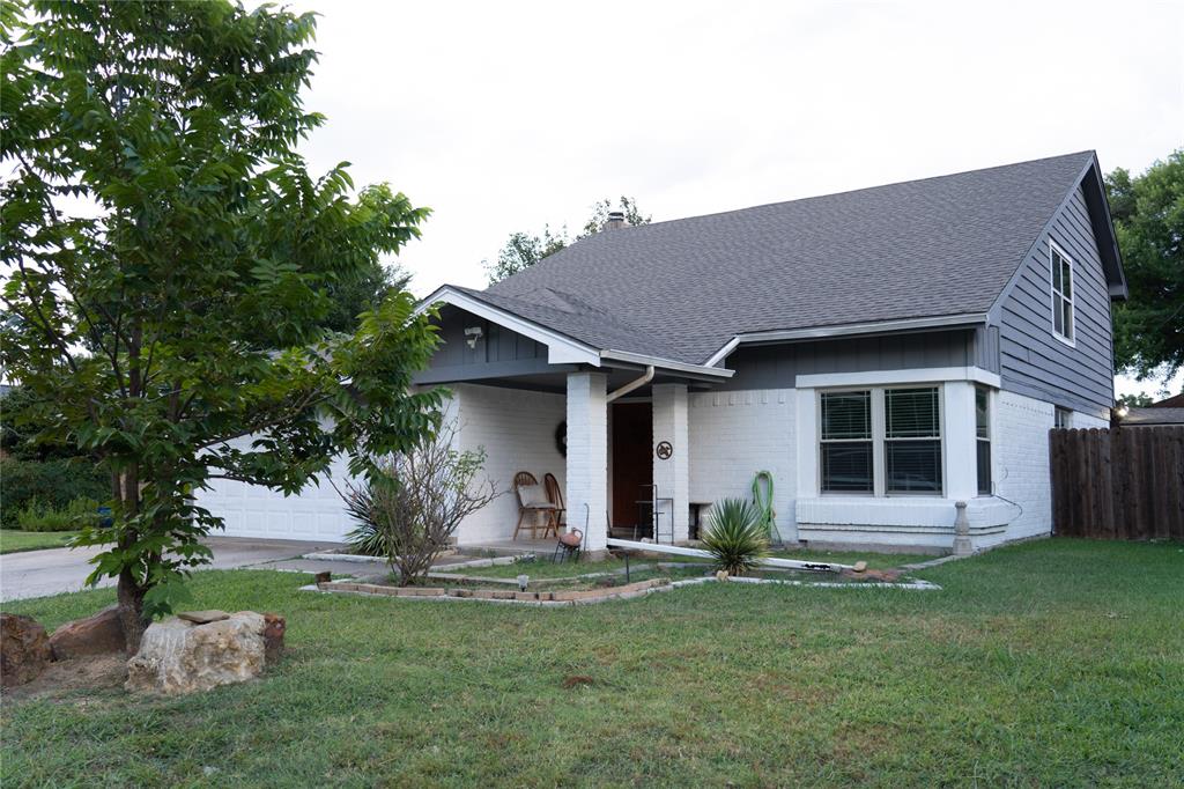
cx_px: 592
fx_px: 986
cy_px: 394
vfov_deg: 43.6
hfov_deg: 61.9
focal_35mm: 30
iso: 160
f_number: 4
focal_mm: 30
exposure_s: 1/160
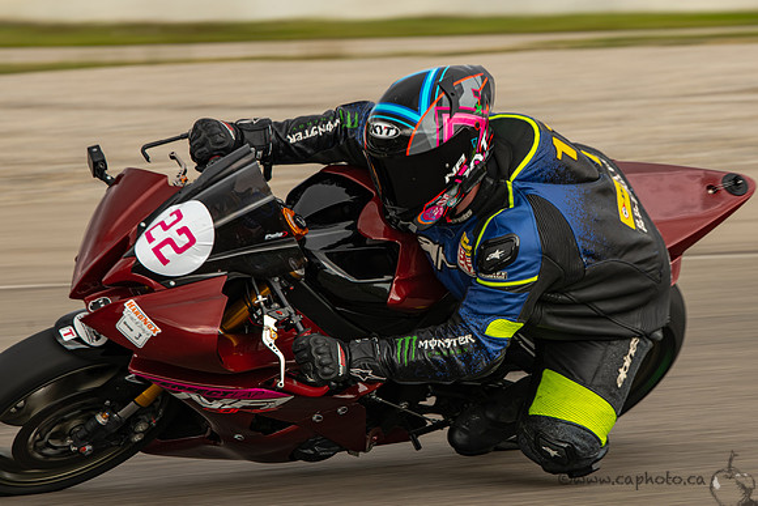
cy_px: 253
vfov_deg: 4.5
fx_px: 6433
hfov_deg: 6.7
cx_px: 579
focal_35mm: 305
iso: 180
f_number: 9
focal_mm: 200
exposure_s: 1/160
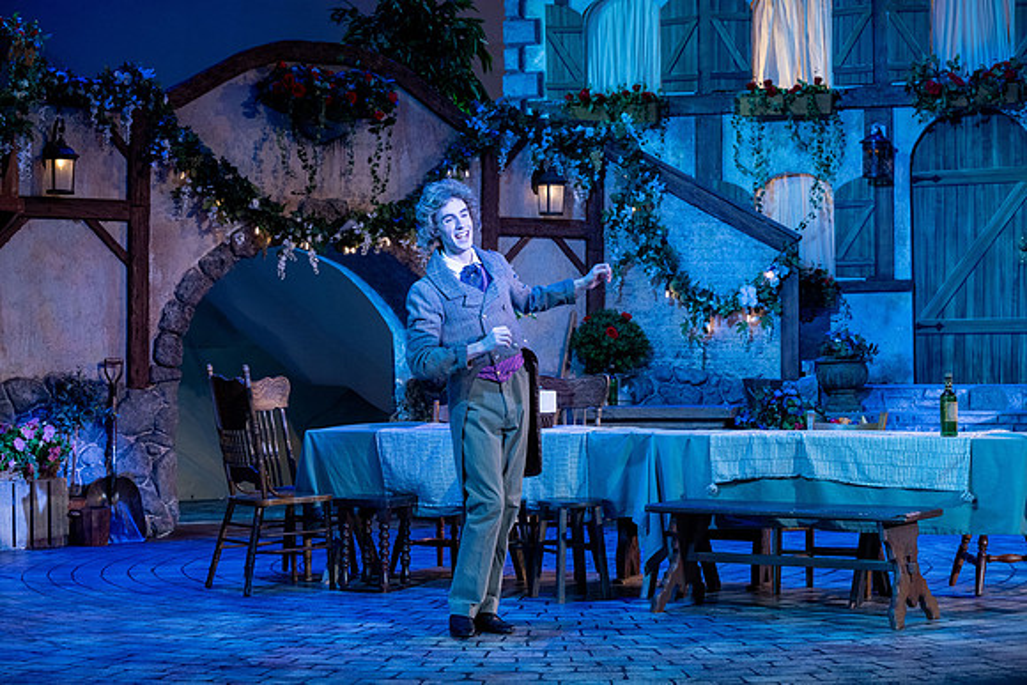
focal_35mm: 70
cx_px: 514
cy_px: 342
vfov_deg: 19.5
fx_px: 1997
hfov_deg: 28.8
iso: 1000
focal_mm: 70
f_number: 5
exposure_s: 1/160
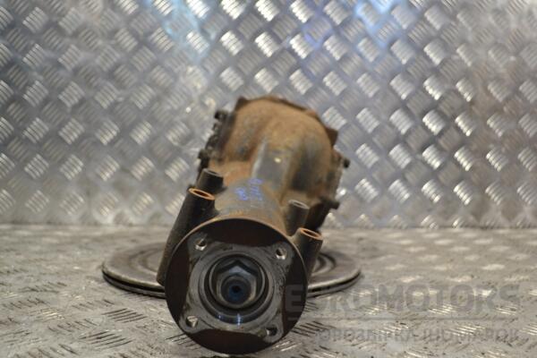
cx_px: 268
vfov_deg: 34.2
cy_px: 179
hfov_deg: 49.6
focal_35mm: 39
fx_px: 582
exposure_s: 1/100
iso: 400
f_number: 5
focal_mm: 26
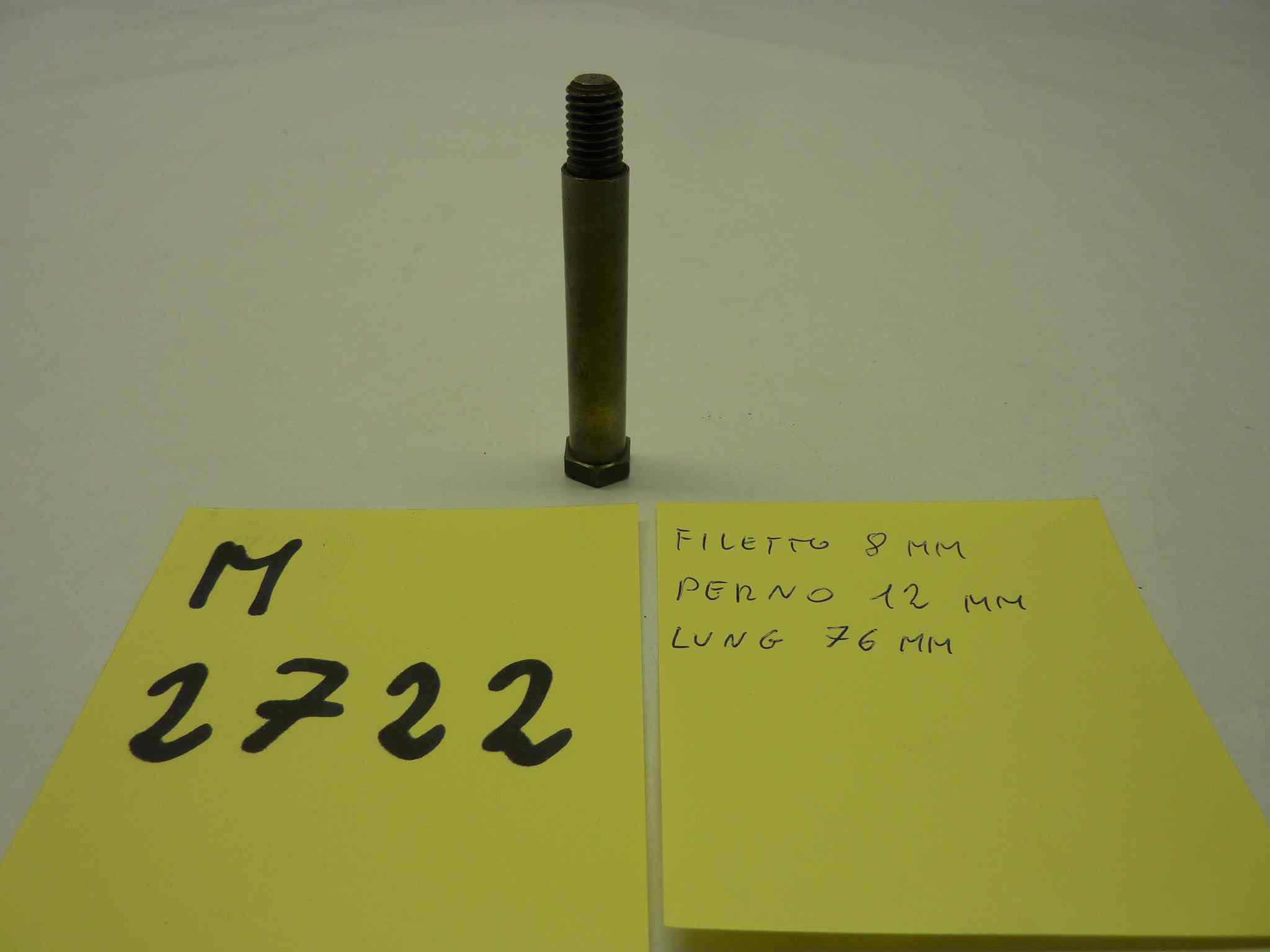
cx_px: 635
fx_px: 917
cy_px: 476
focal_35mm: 25
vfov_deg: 54.9
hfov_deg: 69.4
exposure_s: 1/60
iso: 80
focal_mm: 4.1
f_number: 3.3
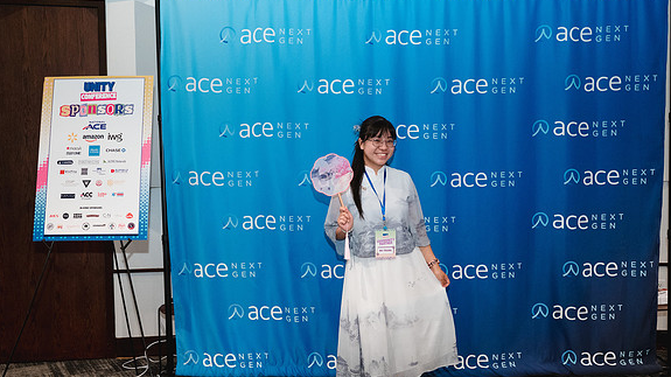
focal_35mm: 37
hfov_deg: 54.0
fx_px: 658
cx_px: 334
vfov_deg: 31.9
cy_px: 217
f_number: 3.5
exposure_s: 1/200
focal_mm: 35
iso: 3200
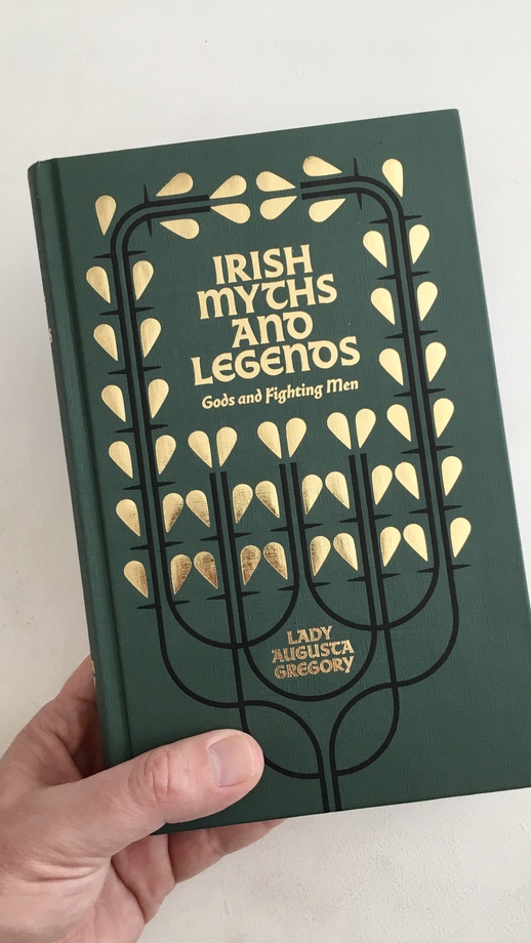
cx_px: 278
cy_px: 476
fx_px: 800
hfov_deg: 36.7
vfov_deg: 61.0
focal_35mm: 32
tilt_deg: -81.7
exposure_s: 1/33
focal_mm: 4.15
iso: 32
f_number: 2.2
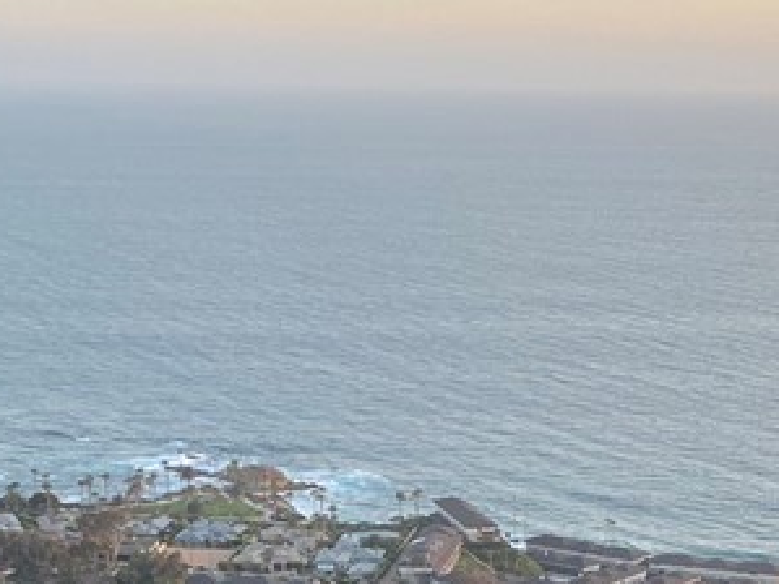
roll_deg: -0.6
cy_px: 793
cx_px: 425
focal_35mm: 89
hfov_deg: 22.0
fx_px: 2002
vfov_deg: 15.6
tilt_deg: -20.0
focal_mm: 4.25
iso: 40
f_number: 1.8
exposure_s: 1/121
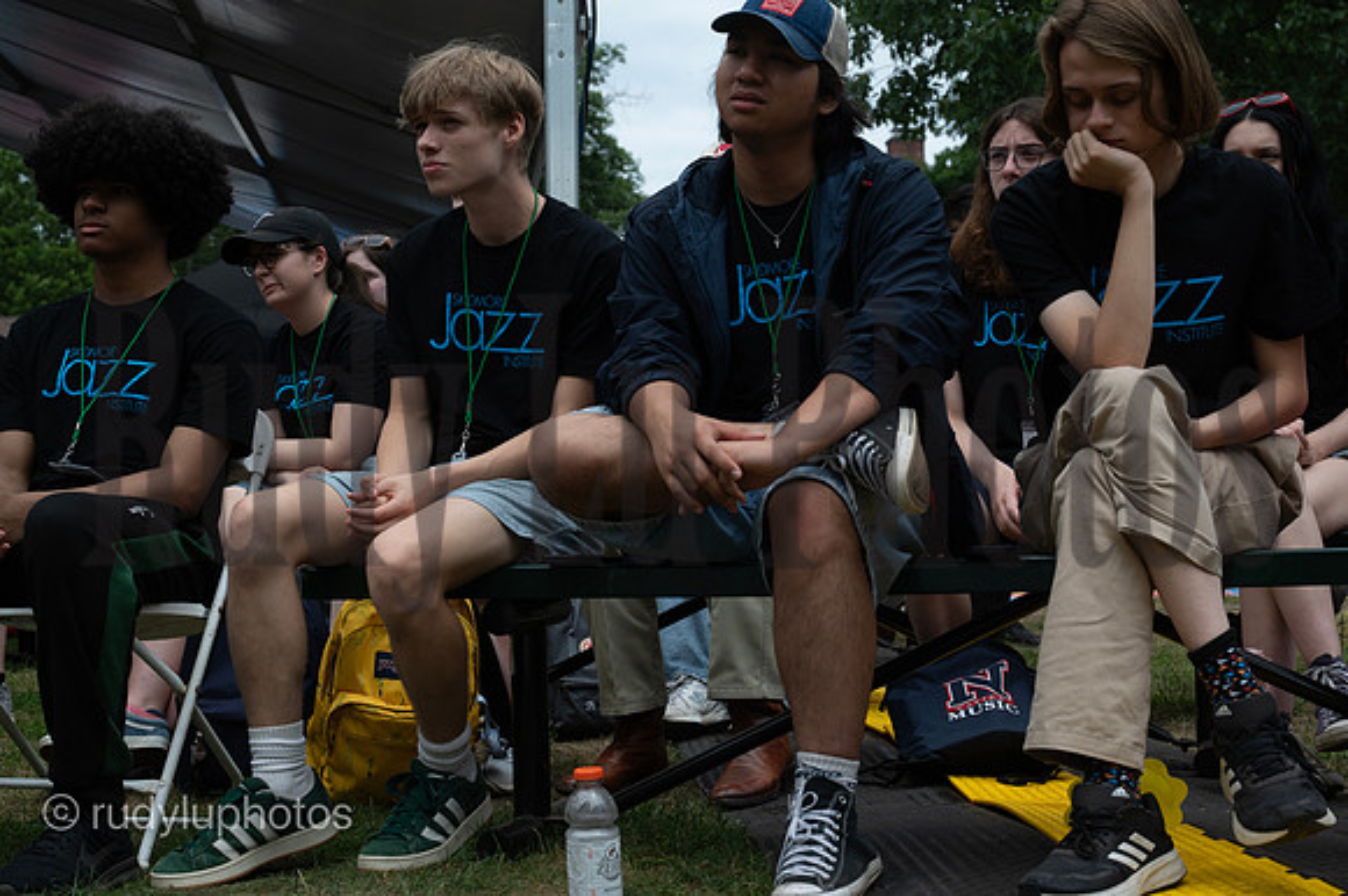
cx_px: 674
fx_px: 2133
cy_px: 448
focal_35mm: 57
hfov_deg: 35.1
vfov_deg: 23.8
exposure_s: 1/3200
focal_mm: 57
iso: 800
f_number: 7.1
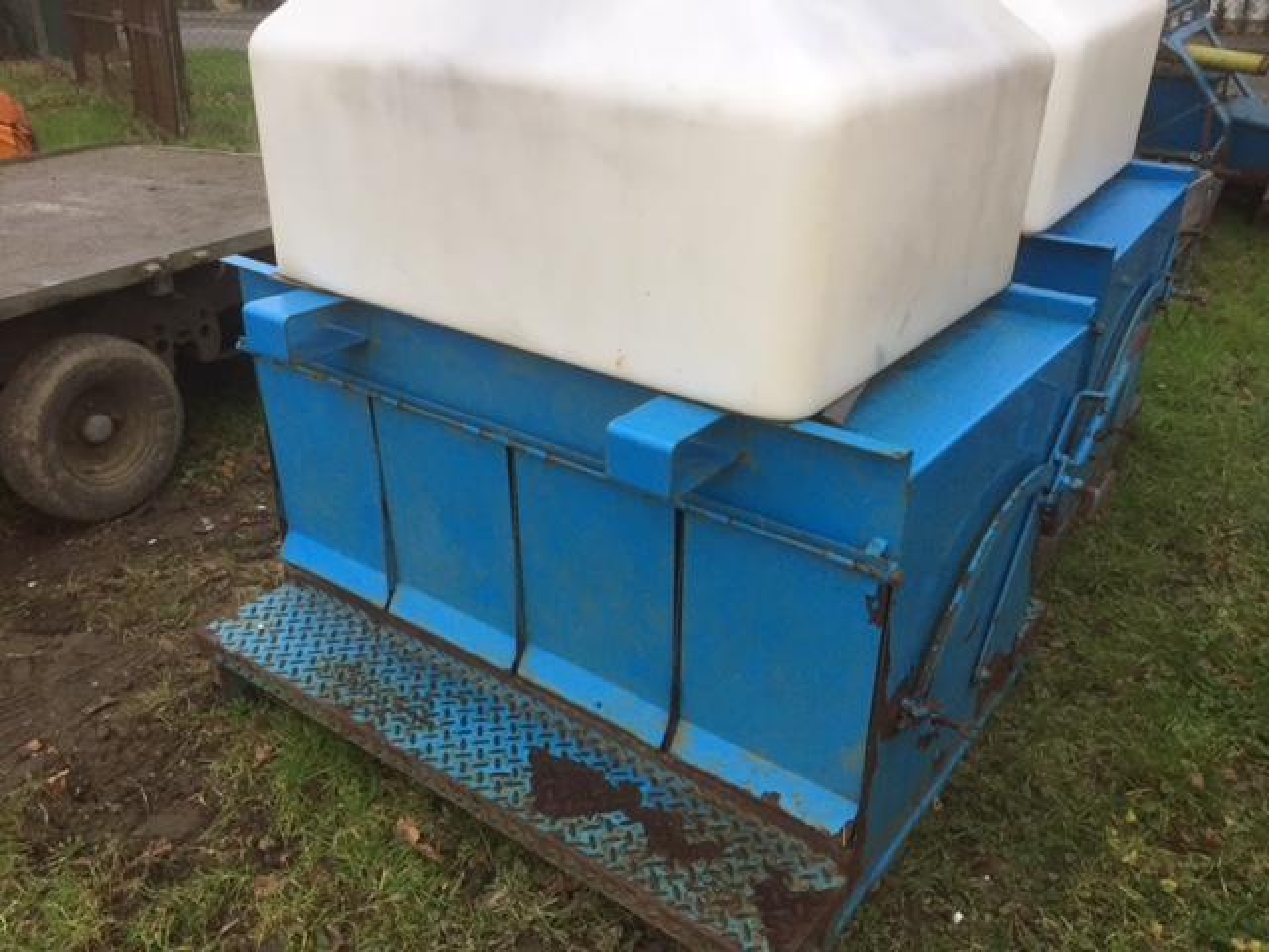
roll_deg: +0.8
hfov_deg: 61.7
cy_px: 476
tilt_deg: -24.6
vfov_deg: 48.2
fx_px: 1063
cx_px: 634
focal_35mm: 29
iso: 64
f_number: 2.2
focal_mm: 4.15
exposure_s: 1/33
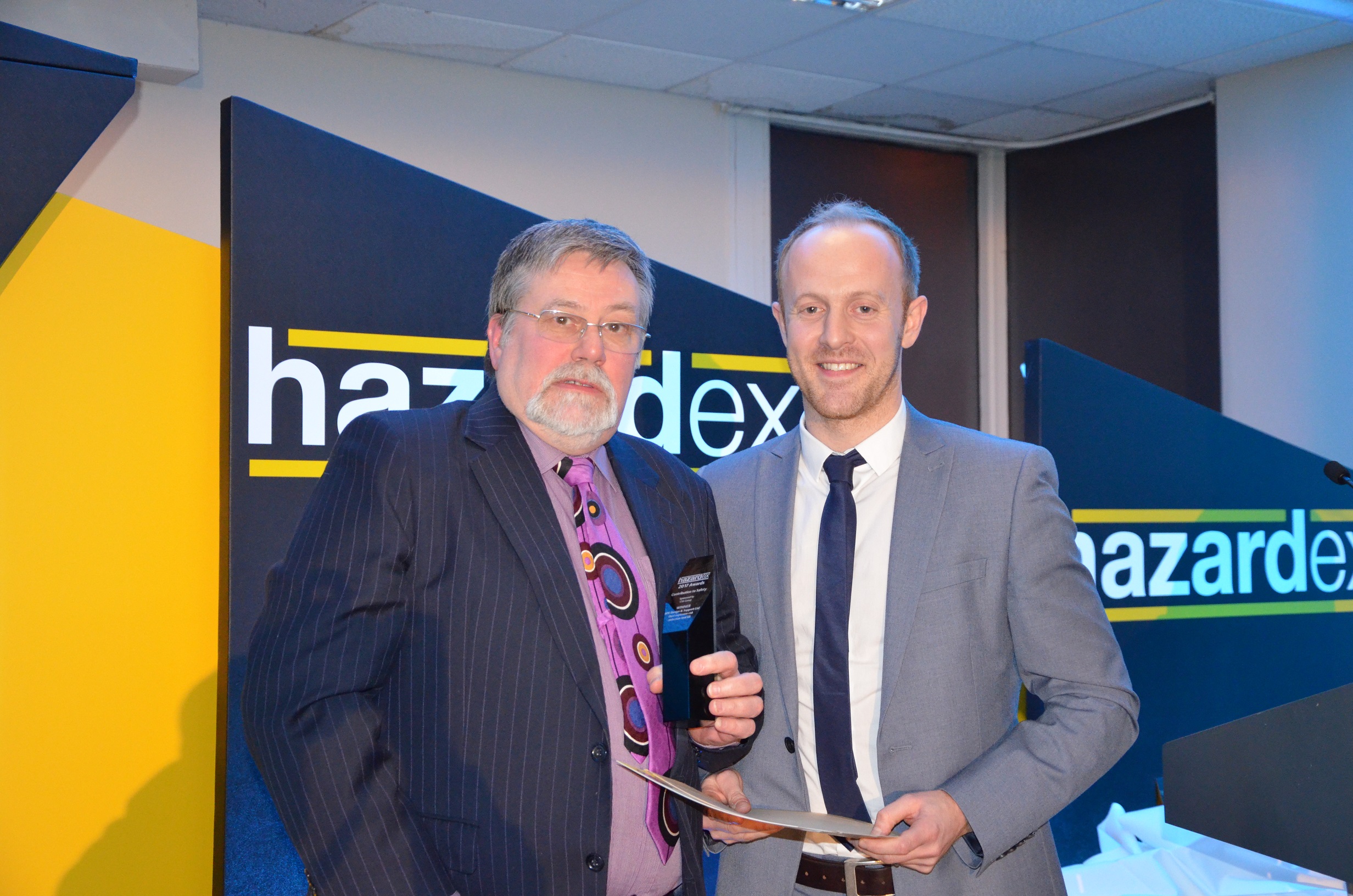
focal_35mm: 51
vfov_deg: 26.4
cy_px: 448
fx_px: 1913
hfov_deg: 39.0
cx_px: 676
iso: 3200
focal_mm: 34
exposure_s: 1/60
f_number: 4.2
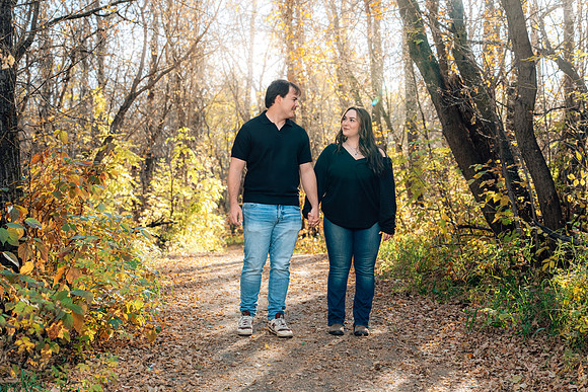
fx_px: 1046
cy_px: 196
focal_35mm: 64
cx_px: 294
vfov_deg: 21.3
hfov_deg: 31.4
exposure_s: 1/160
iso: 400
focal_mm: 64
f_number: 4
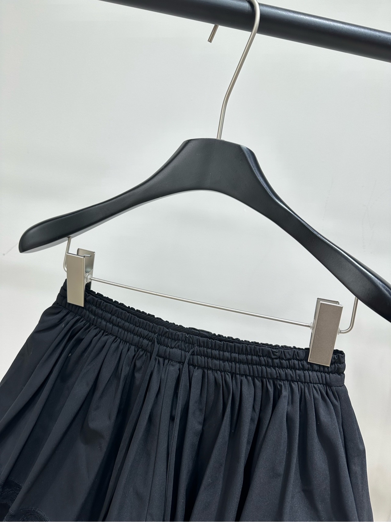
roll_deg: -9.4
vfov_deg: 71.6
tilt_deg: -6.5
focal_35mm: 24
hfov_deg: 56.8
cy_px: 261
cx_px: 196
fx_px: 361
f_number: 1.78
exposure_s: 1/121
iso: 80
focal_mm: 6.86
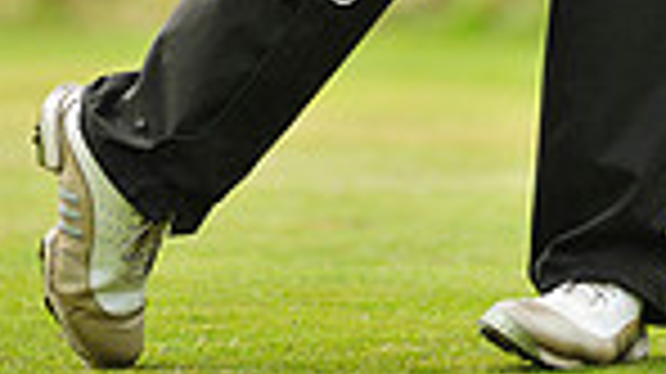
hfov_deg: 2.3
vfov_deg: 1.3
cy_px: -631
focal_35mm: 952
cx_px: 277
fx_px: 16800
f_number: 4.5
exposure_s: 1/4000
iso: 800
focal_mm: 300
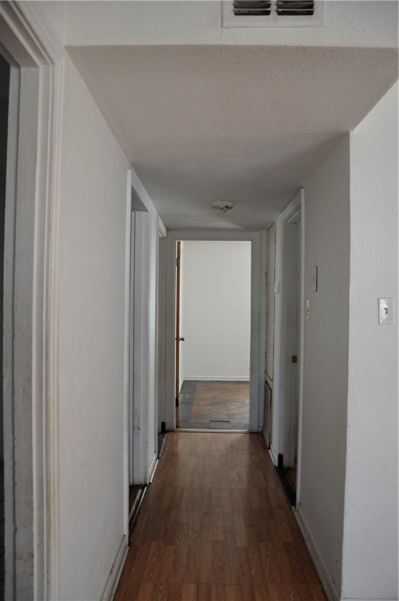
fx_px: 450
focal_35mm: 27
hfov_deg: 47.8
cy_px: 300
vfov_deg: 67.5
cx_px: 200
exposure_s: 1/60
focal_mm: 18
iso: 450
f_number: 4
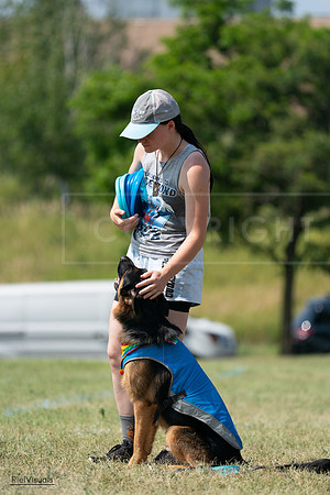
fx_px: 4606
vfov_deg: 6.2
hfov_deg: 4.1
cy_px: 248
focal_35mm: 335
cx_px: 165
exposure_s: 1/4000
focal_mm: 335
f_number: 6.3
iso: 1000
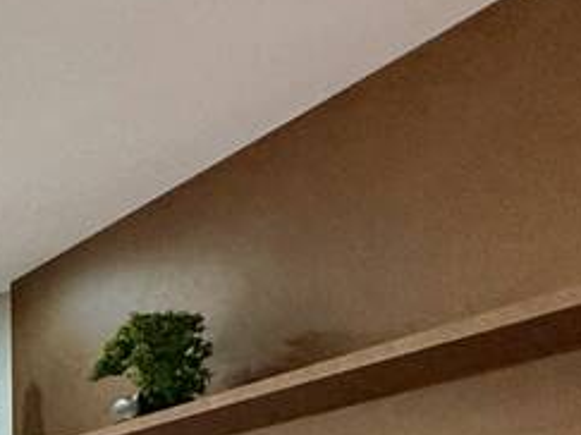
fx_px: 1392
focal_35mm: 83
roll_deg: -0.3
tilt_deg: -1.7
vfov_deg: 16.0
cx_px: -629
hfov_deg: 16.7
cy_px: 684
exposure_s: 1/120
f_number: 2.2
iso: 160
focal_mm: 2.22
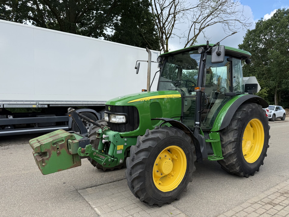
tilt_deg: -0.6
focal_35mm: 24
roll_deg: -3.6
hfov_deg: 71.6
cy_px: 108
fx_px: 200
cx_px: 144
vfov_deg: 56.8
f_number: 1.78
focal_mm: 6.76
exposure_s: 1/1949
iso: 80
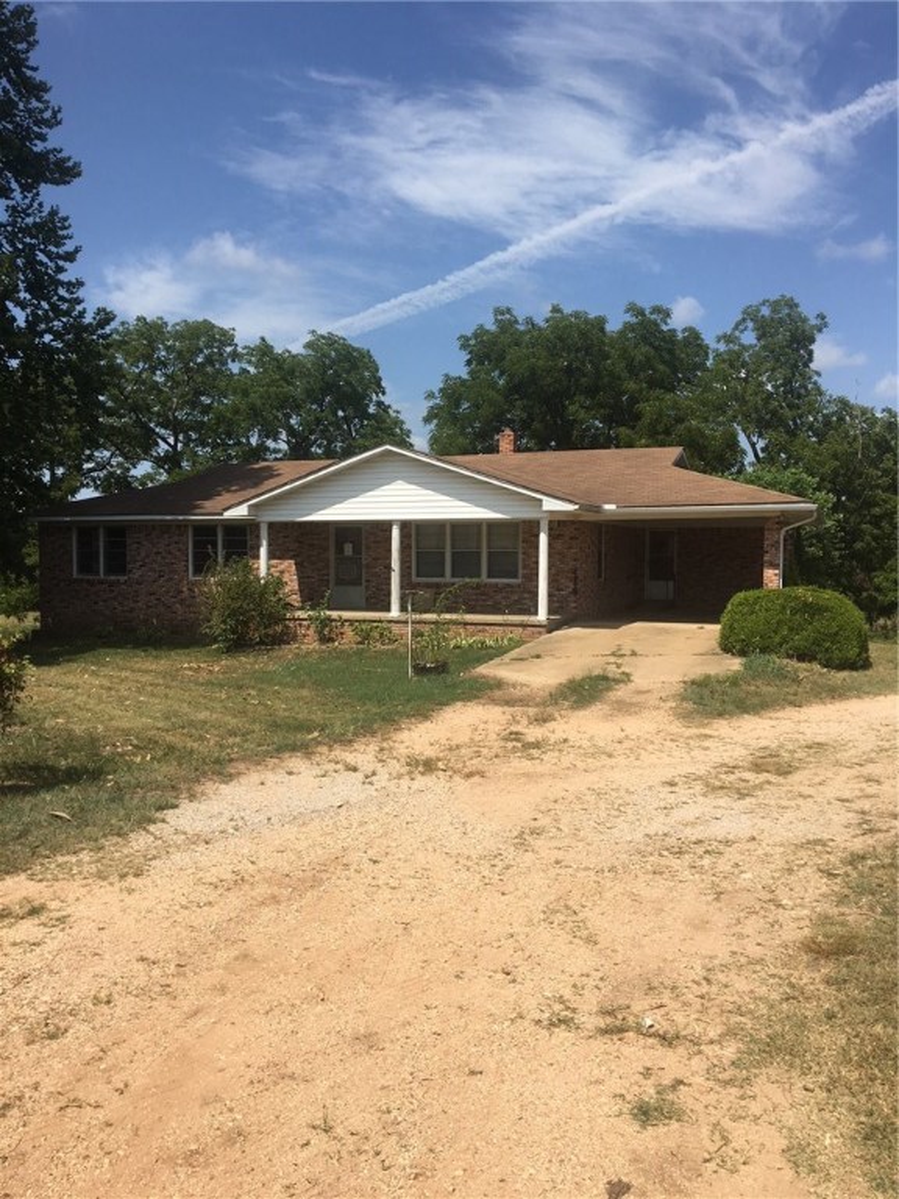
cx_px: 450
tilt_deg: -2.0
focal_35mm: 29
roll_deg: -0.8
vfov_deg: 61.7
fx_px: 1004
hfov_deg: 48.2
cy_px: 600
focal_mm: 4.15
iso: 25
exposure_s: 1/2079
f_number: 2.2
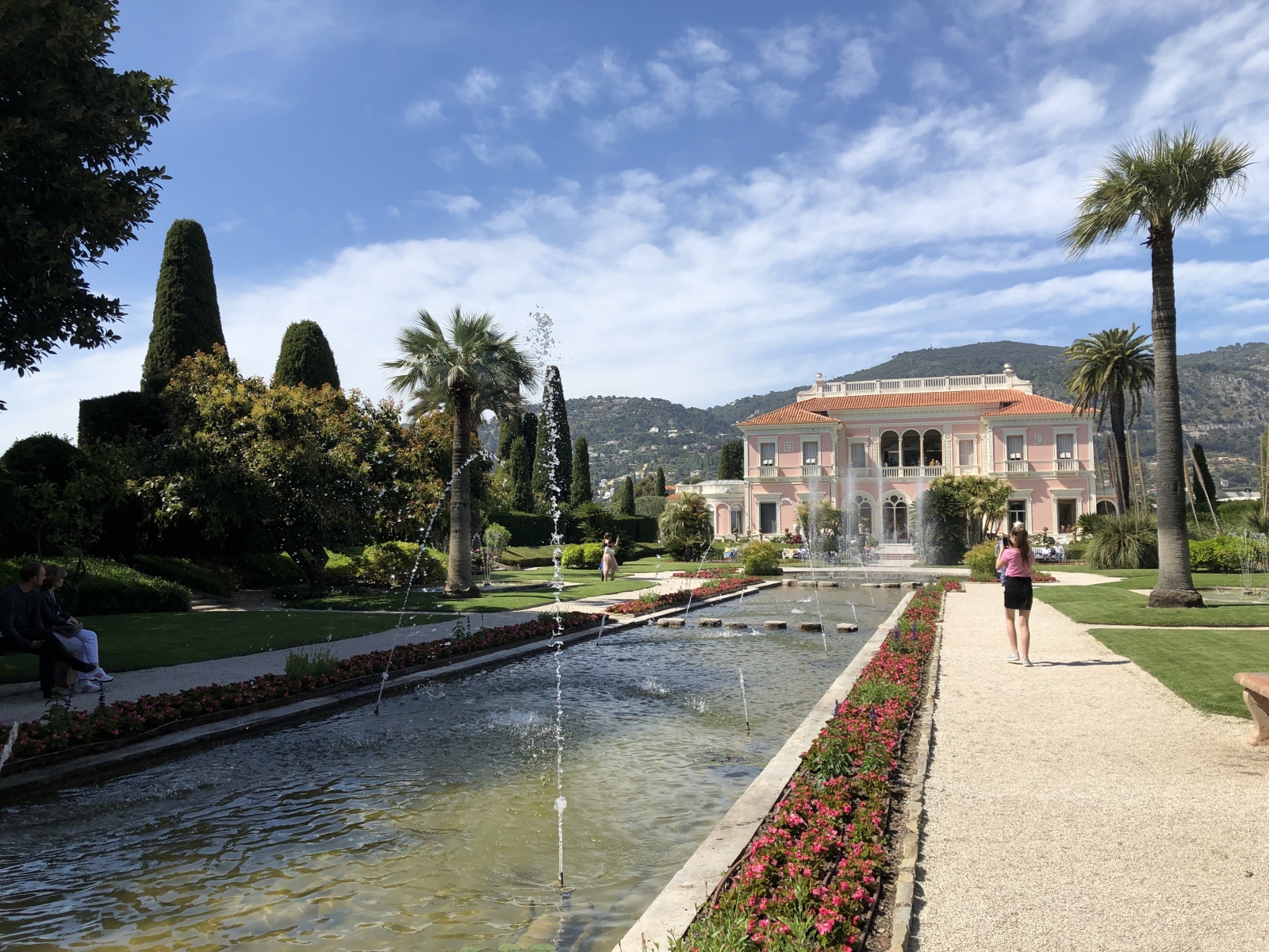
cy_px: 476
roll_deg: -0.8
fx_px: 1026
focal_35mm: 28
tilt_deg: +3.4
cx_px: 634
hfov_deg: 63.4
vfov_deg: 49.7
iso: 20
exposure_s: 1/2288
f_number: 1.8
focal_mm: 3.99
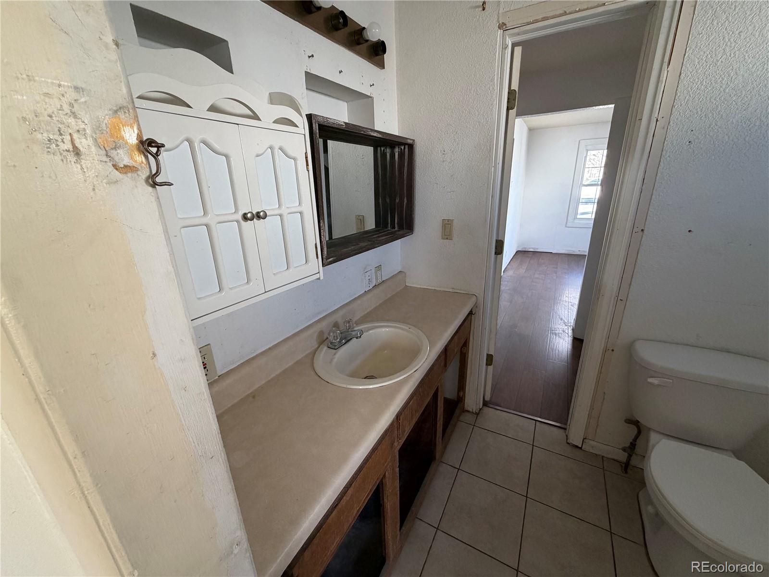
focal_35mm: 14
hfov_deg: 102.1
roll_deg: +2.6
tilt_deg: -19.6
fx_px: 311
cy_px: 288
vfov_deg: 85.7
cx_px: 384
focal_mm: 2.22
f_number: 2.2
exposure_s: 1/109
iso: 320
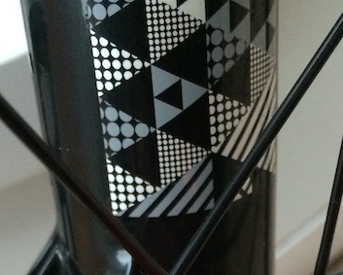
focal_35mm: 82
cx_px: 220
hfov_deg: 23.2
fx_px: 833
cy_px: 460
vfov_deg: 16.4
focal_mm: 4.15
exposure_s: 1/30
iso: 320
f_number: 2.2
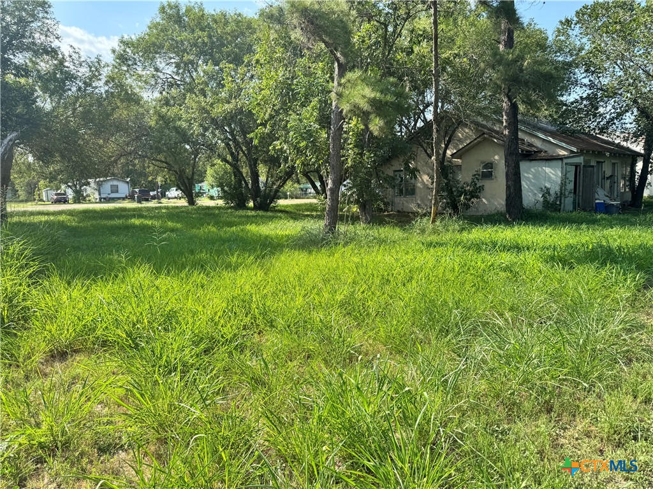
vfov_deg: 56.8
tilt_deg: -6.5
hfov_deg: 71.6
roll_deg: +1.4
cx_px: 326
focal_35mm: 24
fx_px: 453
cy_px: 244
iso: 80
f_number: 1.78
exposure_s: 1/1560
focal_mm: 6.76
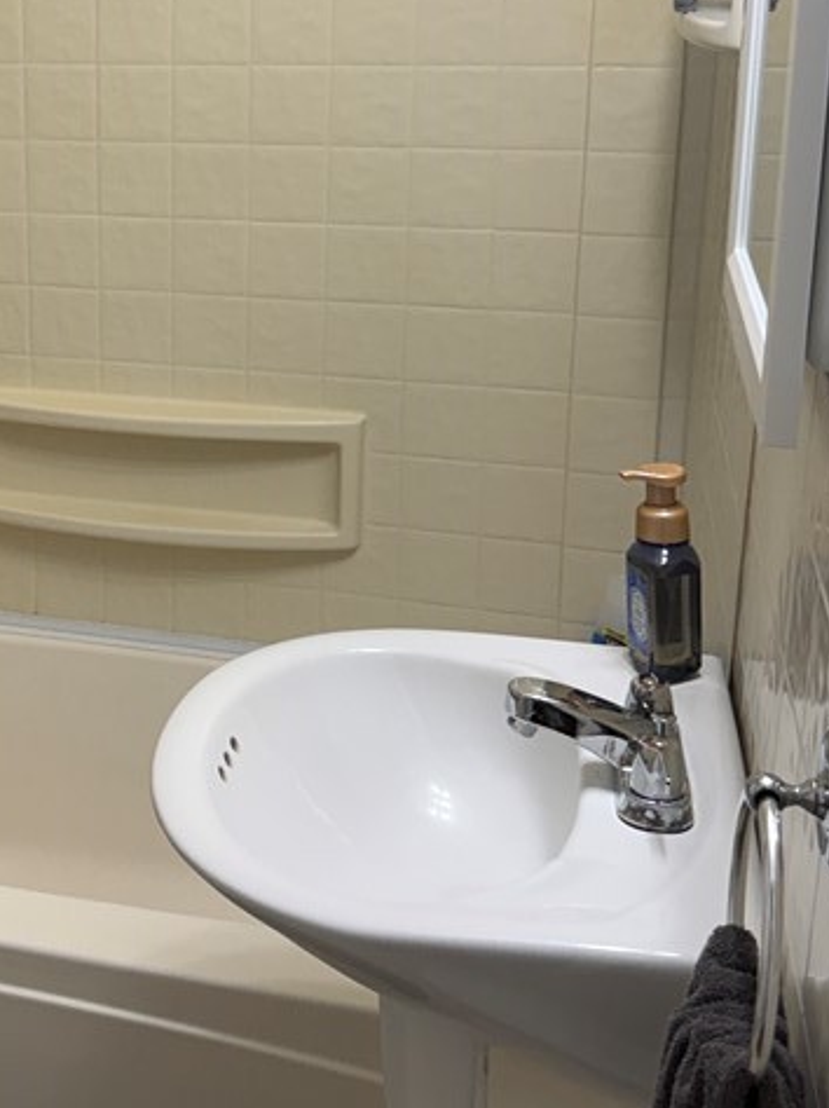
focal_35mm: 52
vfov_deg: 36.2
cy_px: 321
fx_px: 1663
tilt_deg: -12.4
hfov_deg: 26.6
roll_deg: +1.9
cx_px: 19
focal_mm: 6.76
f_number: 1.78
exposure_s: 1/120
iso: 160
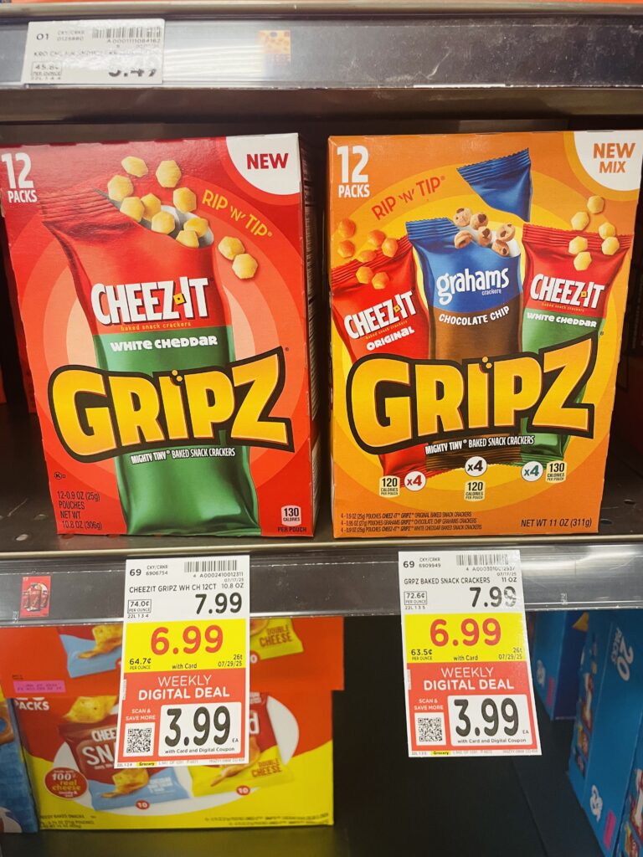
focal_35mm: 26
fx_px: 644
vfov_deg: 67.3
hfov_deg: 53.1
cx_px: 322
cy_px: 428
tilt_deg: -19.2
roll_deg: +1.0
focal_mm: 4.2
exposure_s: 1/64
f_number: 1.6
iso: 125
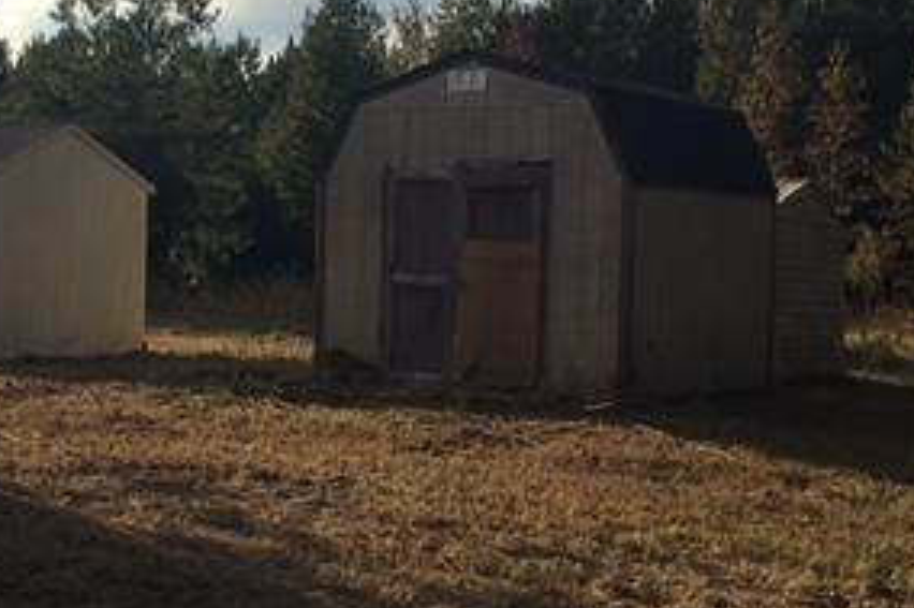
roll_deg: -3.3
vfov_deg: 20.0
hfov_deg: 29.0
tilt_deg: +0.7
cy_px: 257
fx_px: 1725
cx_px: 183
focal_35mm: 68
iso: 25
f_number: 2.2
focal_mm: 4.15
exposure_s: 1/1972
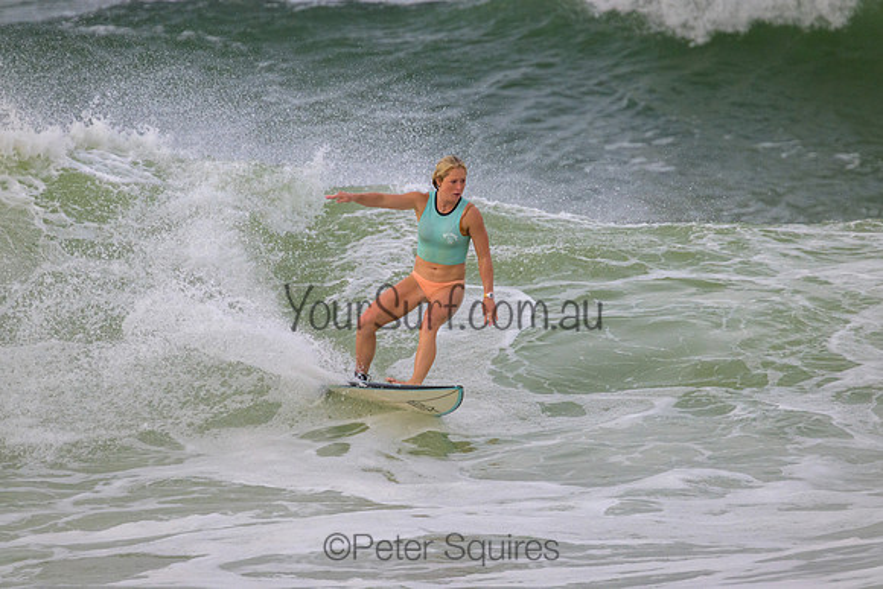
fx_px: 19626
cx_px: 442
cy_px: 294
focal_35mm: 800
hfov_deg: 2.6
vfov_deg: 1.7
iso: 2000
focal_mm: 800
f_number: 11
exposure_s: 1/2000
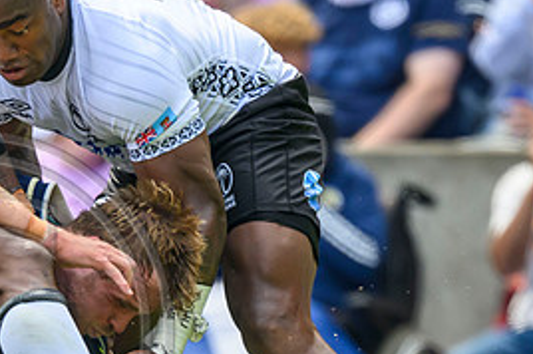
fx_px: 32961
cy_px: 607
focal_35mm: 2229
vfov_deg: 0.6
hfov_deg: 0.9
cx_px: -4
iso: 500
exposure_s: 1/1600
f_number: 4
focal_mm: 560
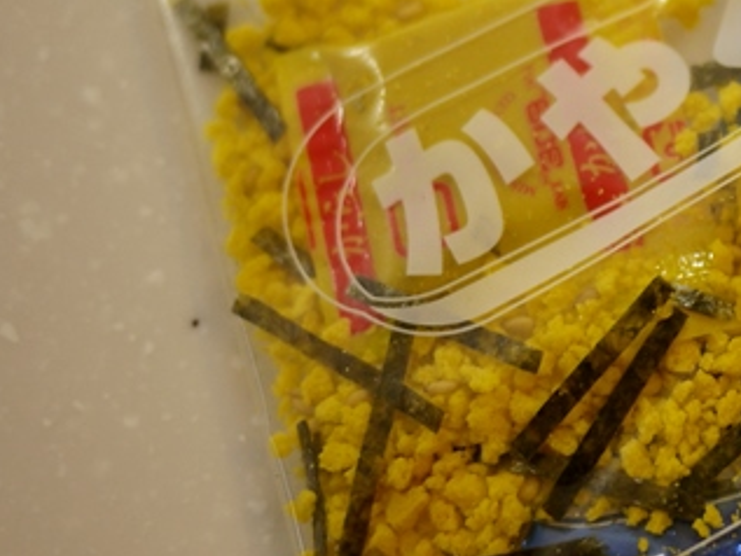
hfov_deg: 18.5
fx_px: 2163
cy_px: 135
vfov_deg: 14.6
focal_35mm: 101
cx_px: 872
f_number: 1.7
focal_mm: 20
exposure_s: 1/50
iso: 100
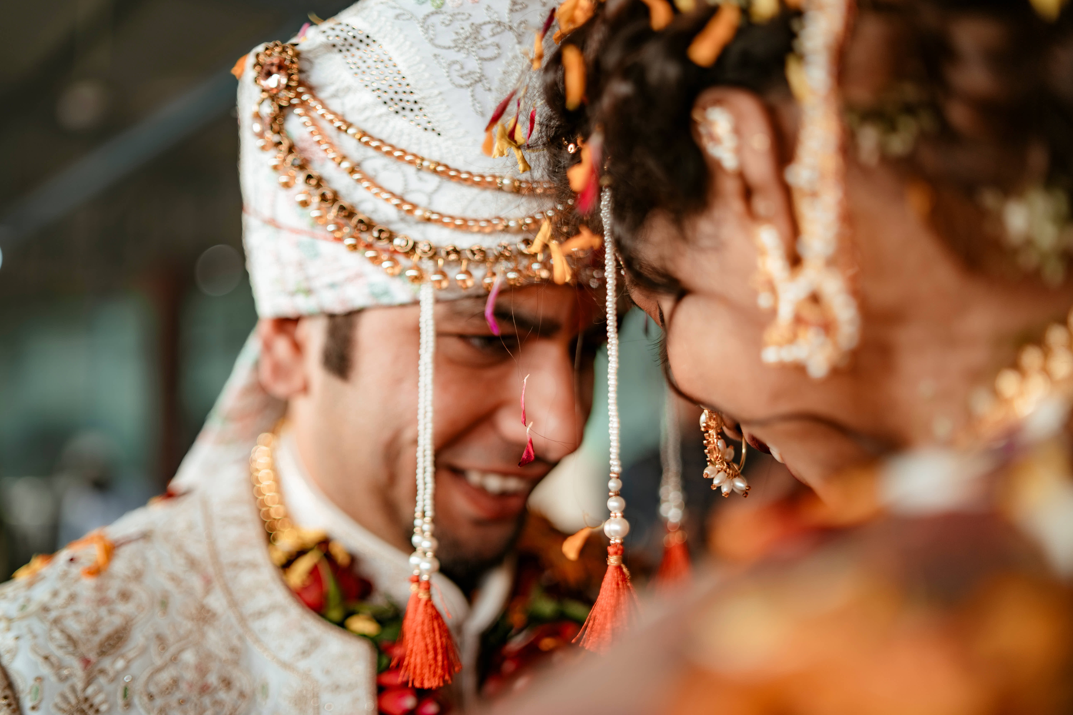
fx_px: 1043
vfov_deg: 37.9
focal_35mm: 35
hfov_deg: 54.4
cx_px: 536
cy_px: 358
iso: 100
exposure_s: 1/320
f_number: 1.4
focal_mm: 35
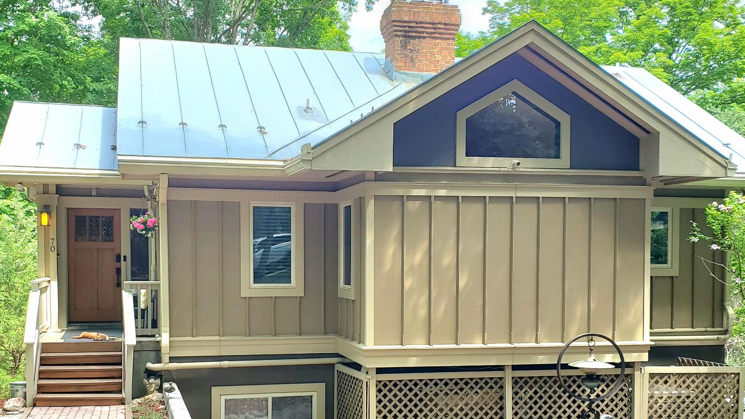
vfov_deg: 31.9
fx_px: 731
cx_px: 374
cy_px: 248
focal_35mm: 37
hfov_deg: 54.0
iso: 50
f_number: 2.4
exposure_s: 1/208
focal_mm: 4.3
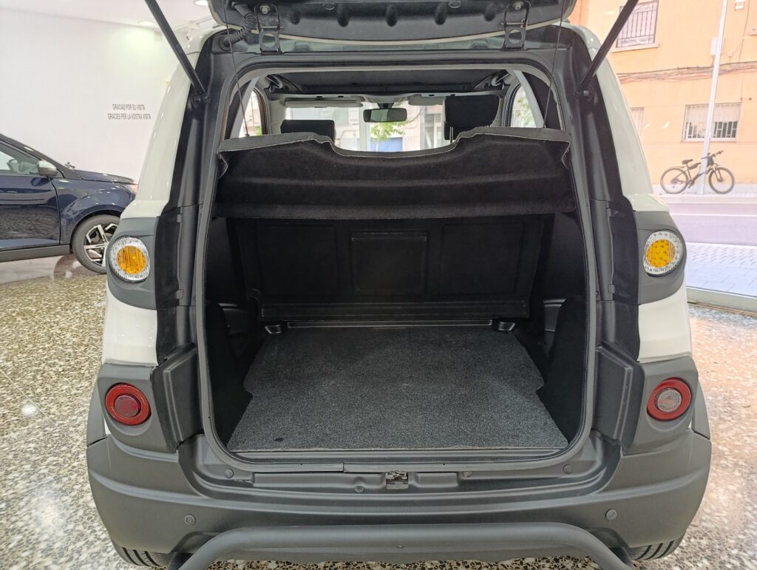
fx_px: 504
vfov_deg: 59.0
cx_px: 378
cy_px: 285
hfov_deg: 73.8
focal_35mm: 23
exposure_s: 1/100
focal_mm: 6.11
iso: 1175
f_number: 1.65
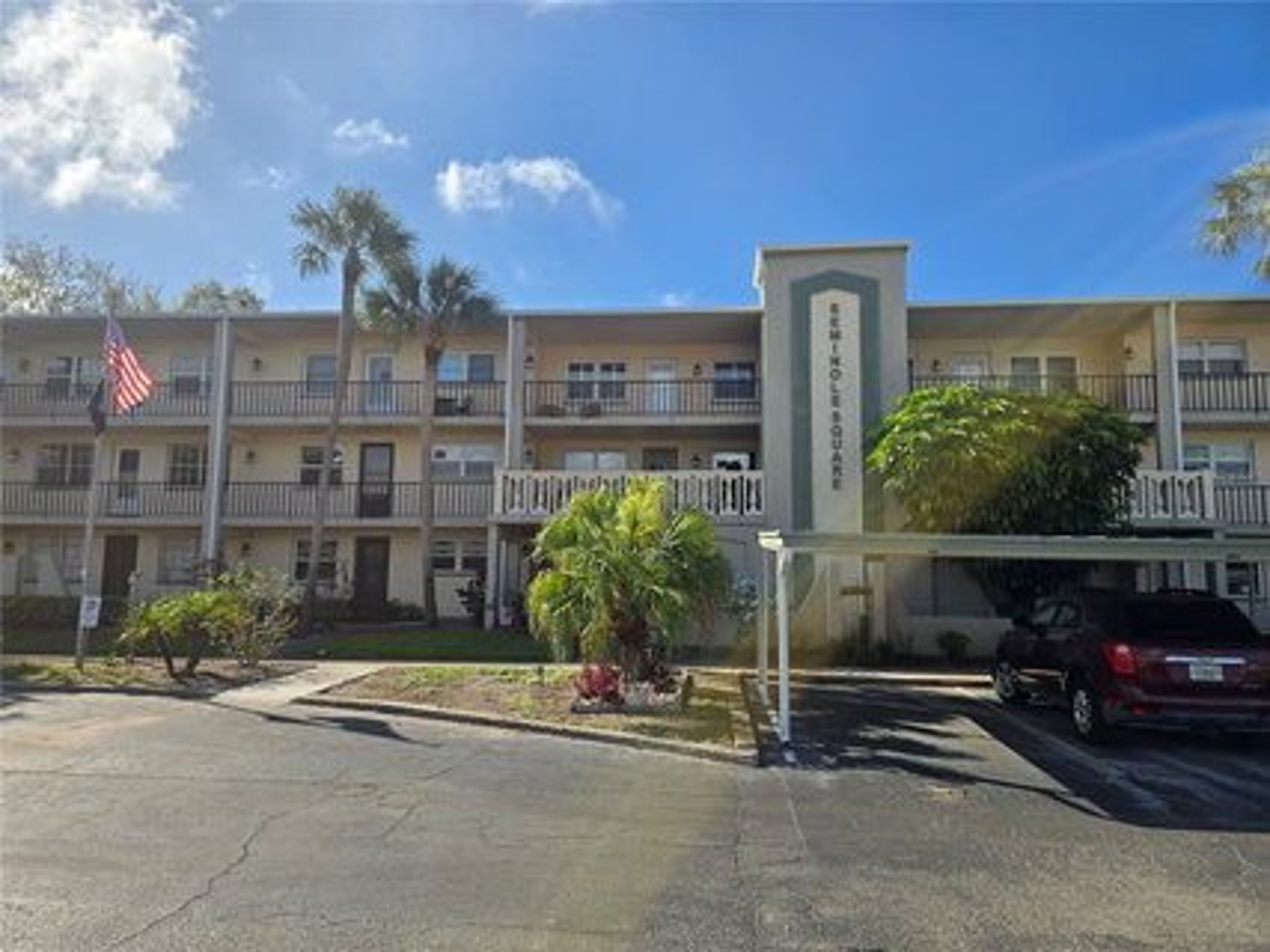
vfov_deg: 58.9
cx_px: 635
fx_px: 844
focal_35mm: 23
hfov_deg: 73.9
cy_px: 476
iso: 12
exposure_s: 1/1228
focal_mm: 6.3
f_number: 1.7
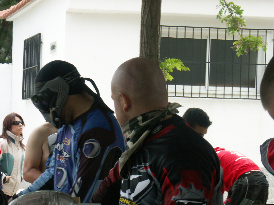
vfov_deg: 8.0
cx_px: 81
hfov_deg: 10.7
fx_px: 1464
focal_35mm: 185
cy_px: 132
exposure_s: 1/80
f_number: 6.3
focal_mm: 29.86
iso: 64
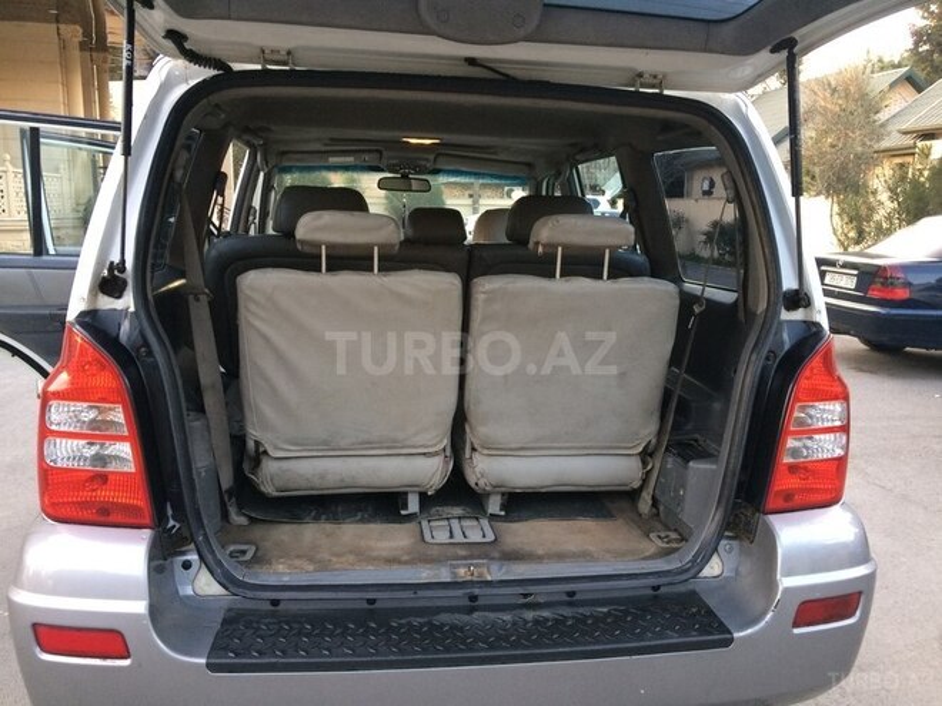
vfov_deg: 48.2
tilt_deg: -10.1
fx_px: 789
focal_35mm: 29
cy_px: 353
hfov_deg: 61.7
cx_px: 471
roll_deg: +0.0
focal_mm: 4.15
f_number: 2.2
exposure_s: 1/33
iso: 64
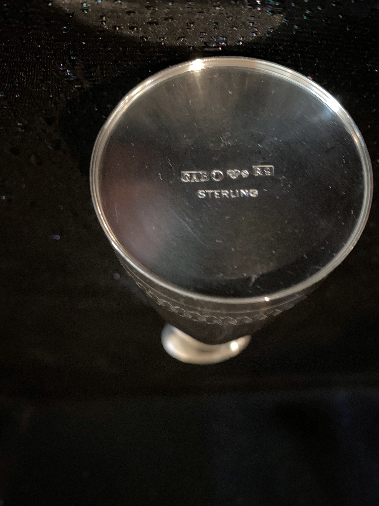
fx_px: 380
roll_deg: +0.6
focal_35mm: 26
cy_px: 253
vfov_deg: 67.3
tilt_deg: -22.9
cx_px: 190
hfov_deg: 53.1
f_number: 1.8
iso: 640
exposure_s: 1/4
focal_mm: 4.25
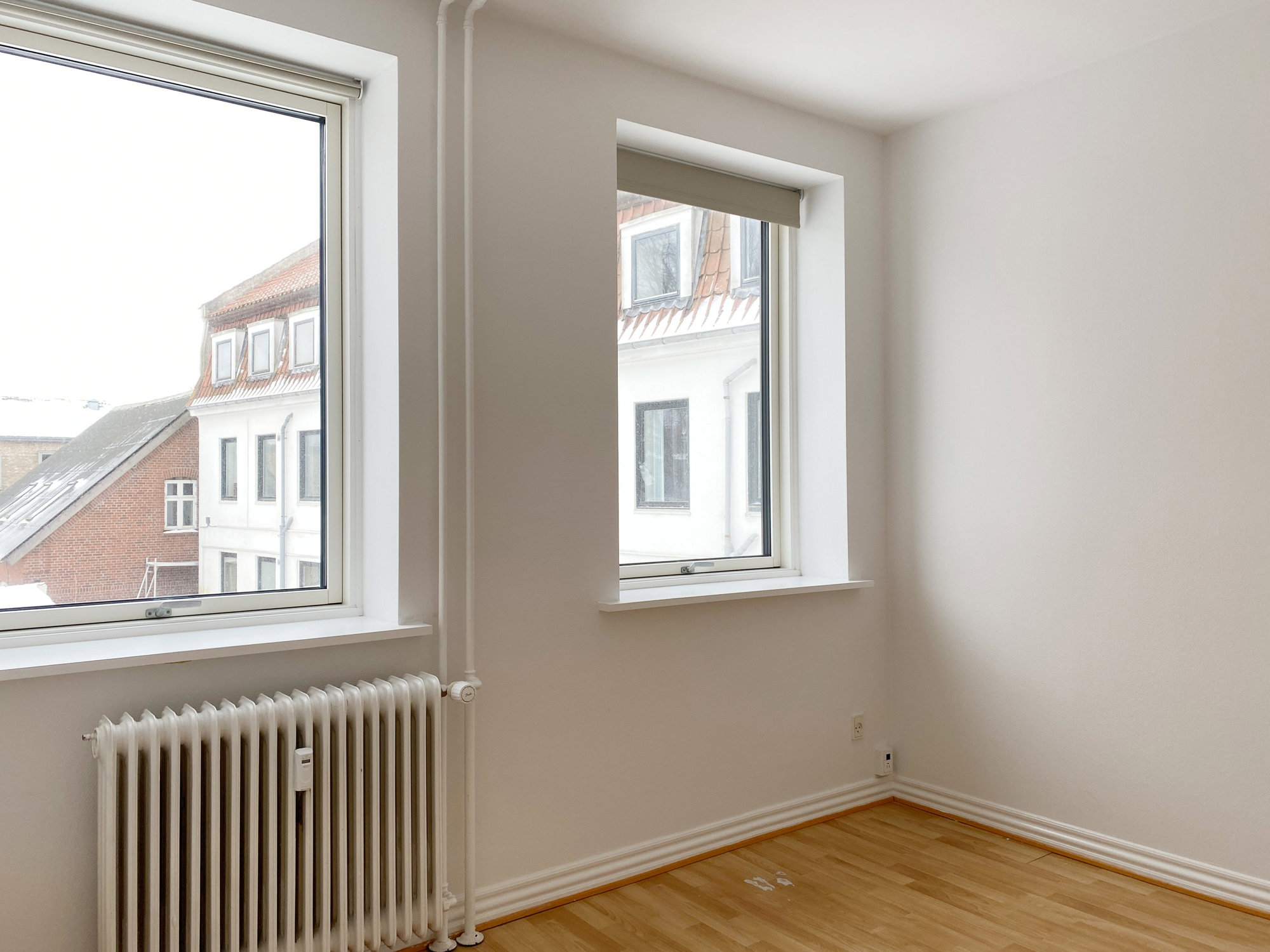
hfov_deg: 67.3
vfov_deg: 53.1
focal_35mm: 26
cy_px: 476
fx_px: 954
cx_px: 635
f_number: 1.8
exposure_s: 1/103
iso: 32
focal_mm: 4.25
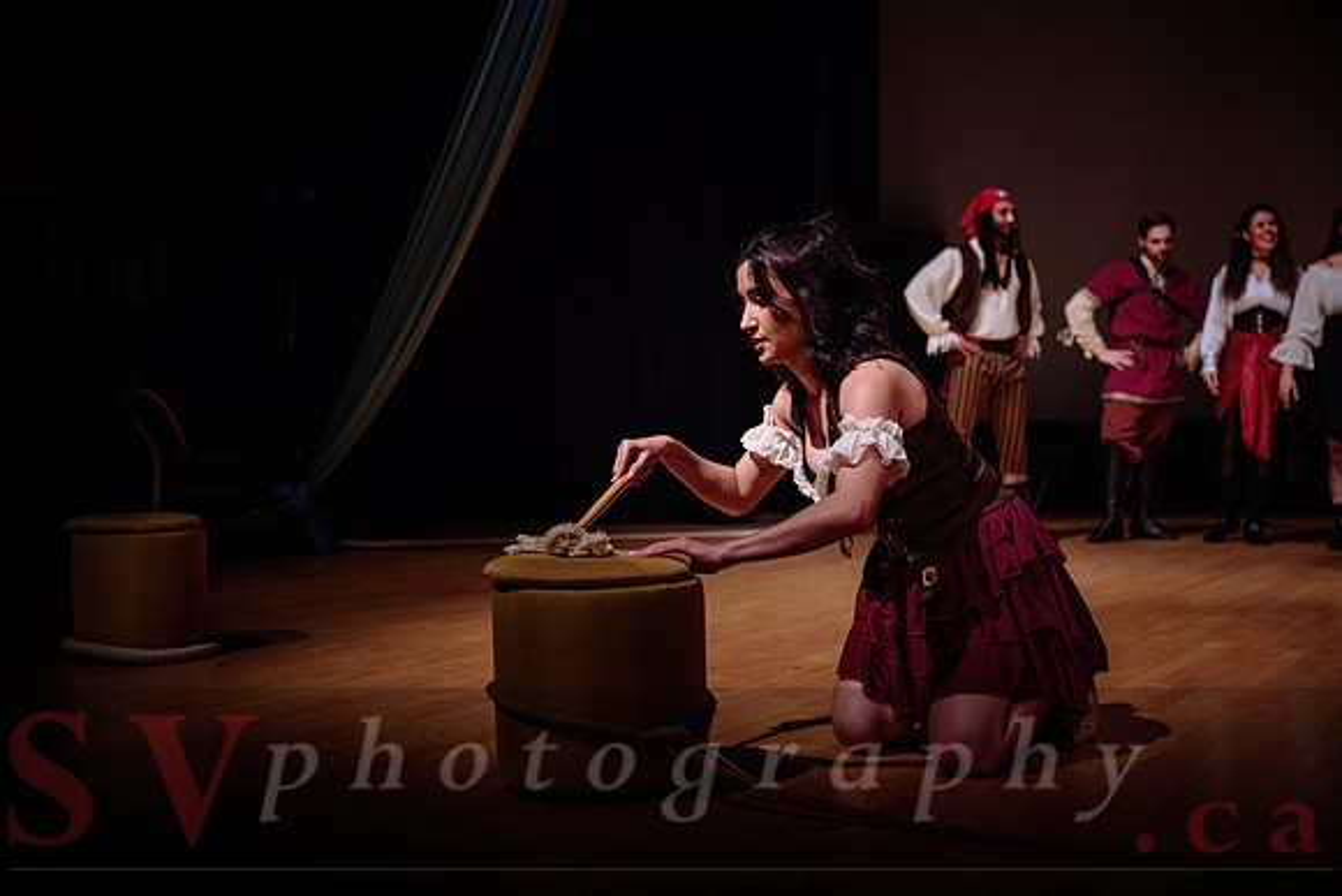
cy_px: 448
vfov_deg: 30.5
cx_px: 671
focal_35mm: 44
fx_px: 1641
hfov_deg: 44.5
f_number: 2.8
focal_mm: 44
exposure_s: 1/250
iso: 1600
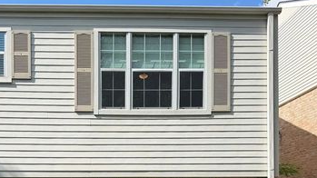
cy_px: 199
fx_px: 403
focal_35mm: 48
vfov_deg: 23.3
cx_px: 107
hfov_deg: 42.4
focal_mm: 6.76
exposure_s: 1/3145
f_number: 1.78
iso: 80
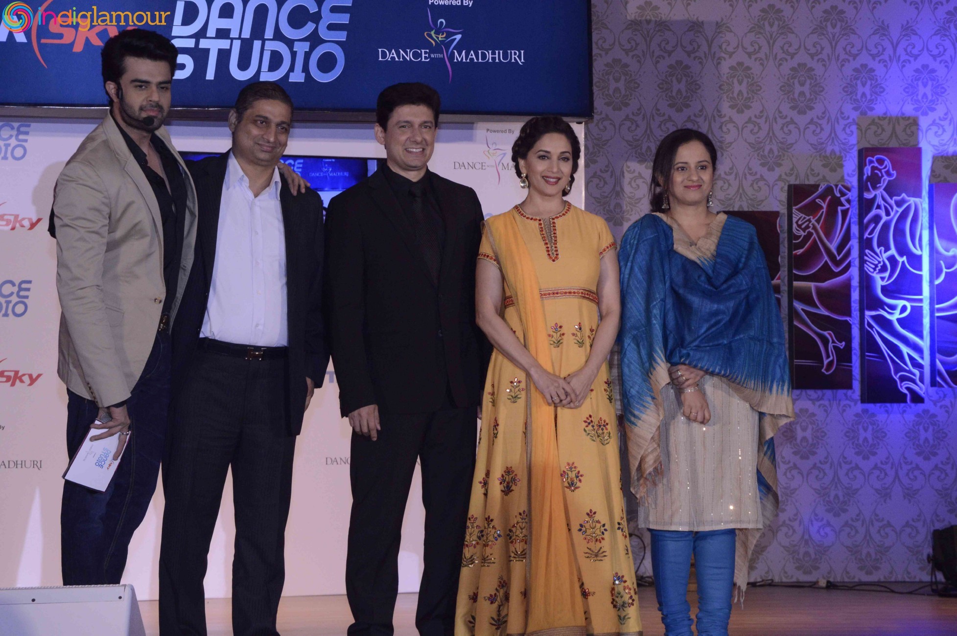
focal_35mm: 105
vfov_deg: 13.0
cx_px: 478
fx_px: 2789
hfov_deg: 19.5
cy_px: 318
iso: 1600
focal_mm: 70
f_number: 11
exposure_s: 1/200
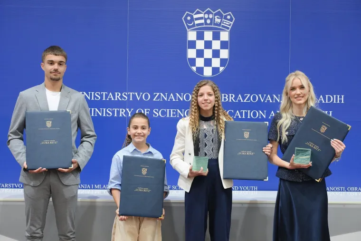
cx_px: 180
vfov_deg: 26.5
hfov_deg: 38.9
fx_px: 511
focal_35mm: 51
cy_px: 120
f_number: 4.5
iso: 3200
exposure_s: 1/160
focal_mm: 51
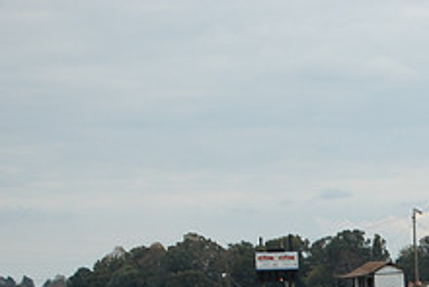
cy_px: 361
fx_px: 2591
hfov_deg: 9.3
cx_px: 534
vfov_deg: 6.3
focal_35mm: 217
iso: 400
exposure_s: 1/640
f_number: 5.6
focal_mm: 55
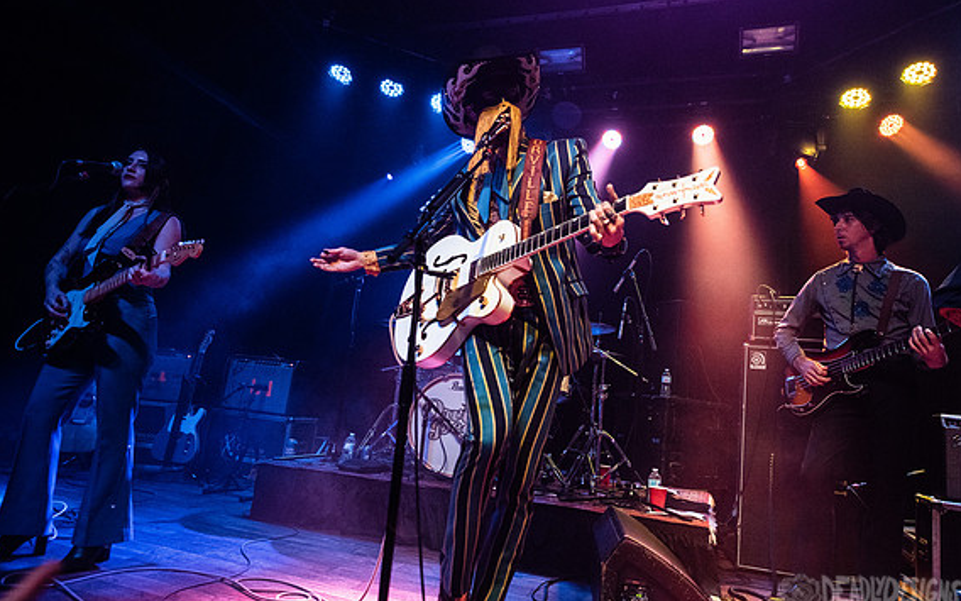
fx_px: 655
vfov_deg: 49.3
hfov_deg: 72.5
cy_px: 307
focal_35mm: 25
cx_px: 486
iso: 3200
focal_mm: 24
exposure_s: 1/250
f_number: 3.2
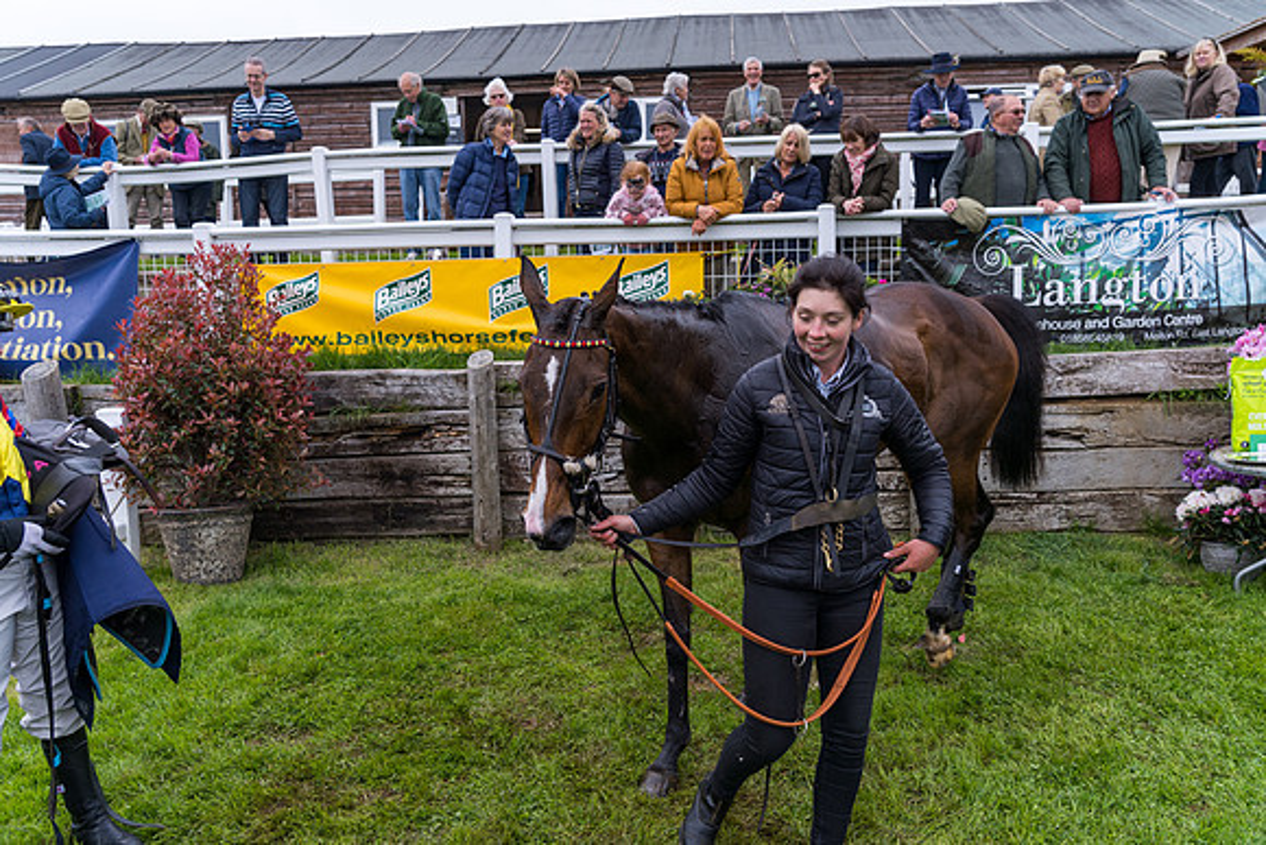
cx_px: 633
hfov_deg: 69.4
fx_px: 915
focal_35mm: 26
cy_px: 422
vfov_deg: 49.6
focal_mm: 26
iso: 250
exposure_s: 1/500
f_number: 5
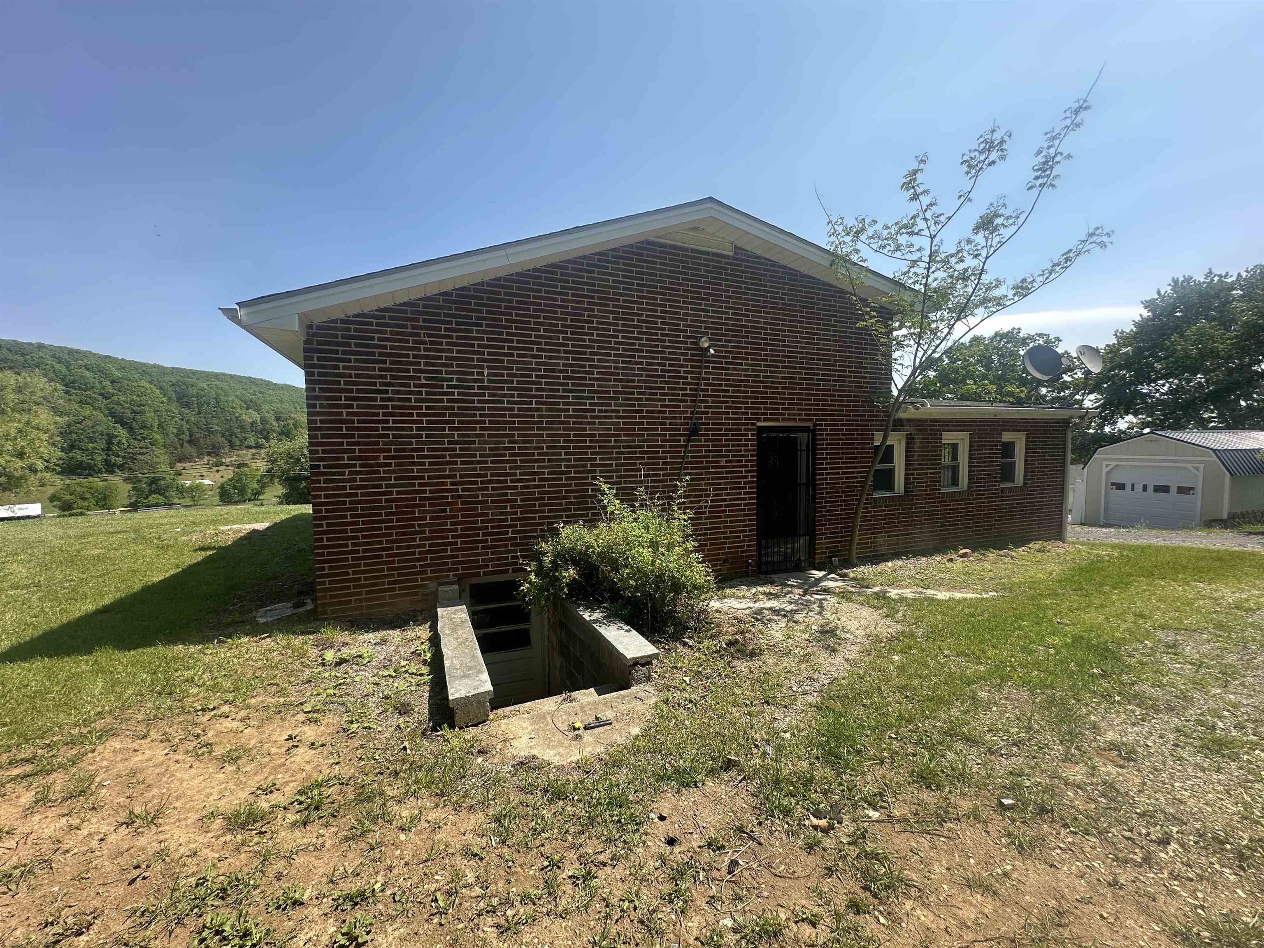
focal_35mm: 14
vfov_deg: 85.7
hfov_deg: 102.1
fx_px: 511
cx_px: 632
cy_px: 474
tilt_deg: -3.7
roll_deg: +0.1
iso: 40
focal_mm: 2.22
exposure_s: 1/564
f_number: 2.2
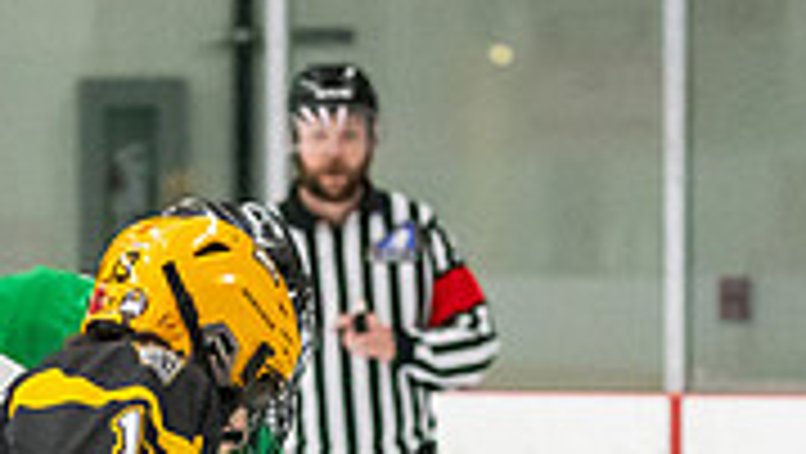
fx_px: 9090
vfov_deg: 2.9
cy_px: 903
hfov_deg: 5.1
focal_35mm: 425
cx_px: 96
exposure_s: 1/800
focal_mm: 78
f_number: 2.8
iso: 4000
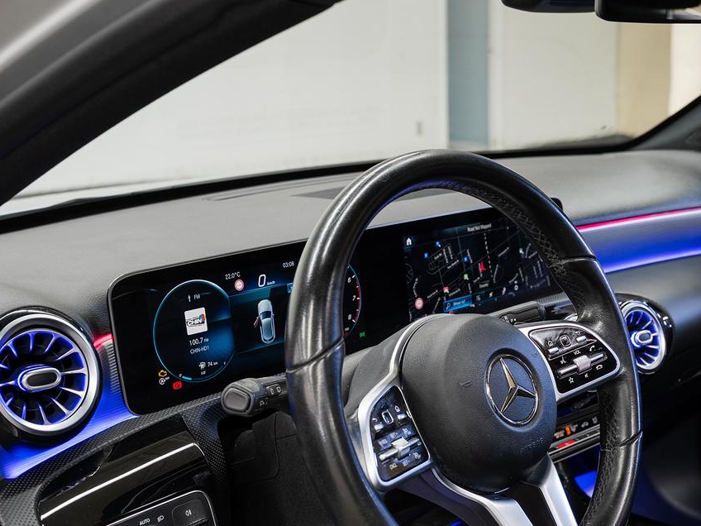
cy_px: 381
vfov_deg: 25.8
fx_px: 1134
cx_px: 512
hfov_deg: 33.8
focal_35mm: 56
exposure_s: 1/2
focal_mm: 34.3
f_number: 5.6
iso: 100
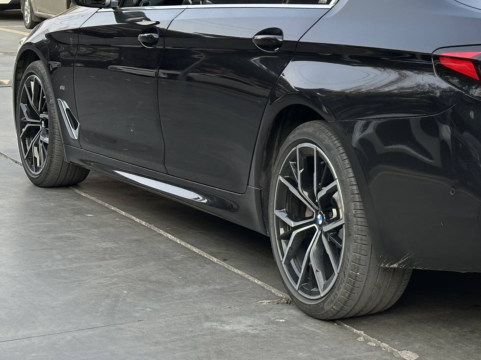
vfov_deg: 14.7
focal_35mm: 99
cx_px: 453
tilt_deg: -1.0
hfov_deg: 19.4
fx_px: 1376
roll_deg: +0.5
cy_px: 9
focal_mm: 6.86
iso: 64
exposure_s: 1/597
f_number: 1.78
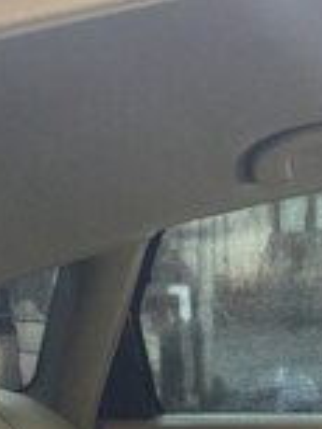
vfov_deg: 19.6
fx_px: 1164
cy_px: 513
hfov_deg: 15.7
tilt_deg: -11.4
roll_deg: +2.5
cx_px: 190
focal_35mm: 94
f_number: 2.2
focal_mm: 4.15
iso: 80
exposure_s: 1/33
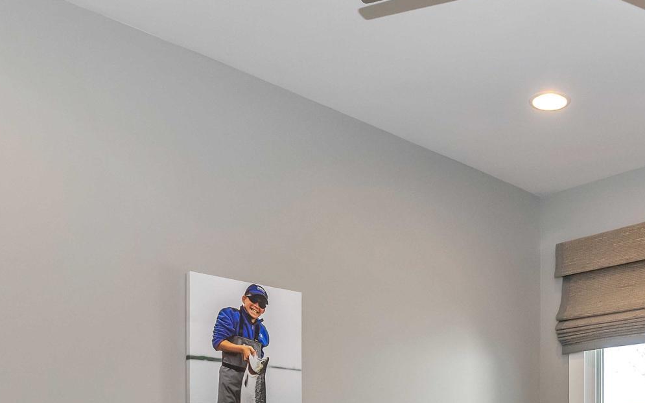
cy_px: 466
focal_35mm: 43
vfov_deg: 26.9
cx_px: 496
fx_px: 756
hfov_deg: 44.4
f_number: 6.3
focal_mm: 14
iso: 1000
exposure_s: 1/100
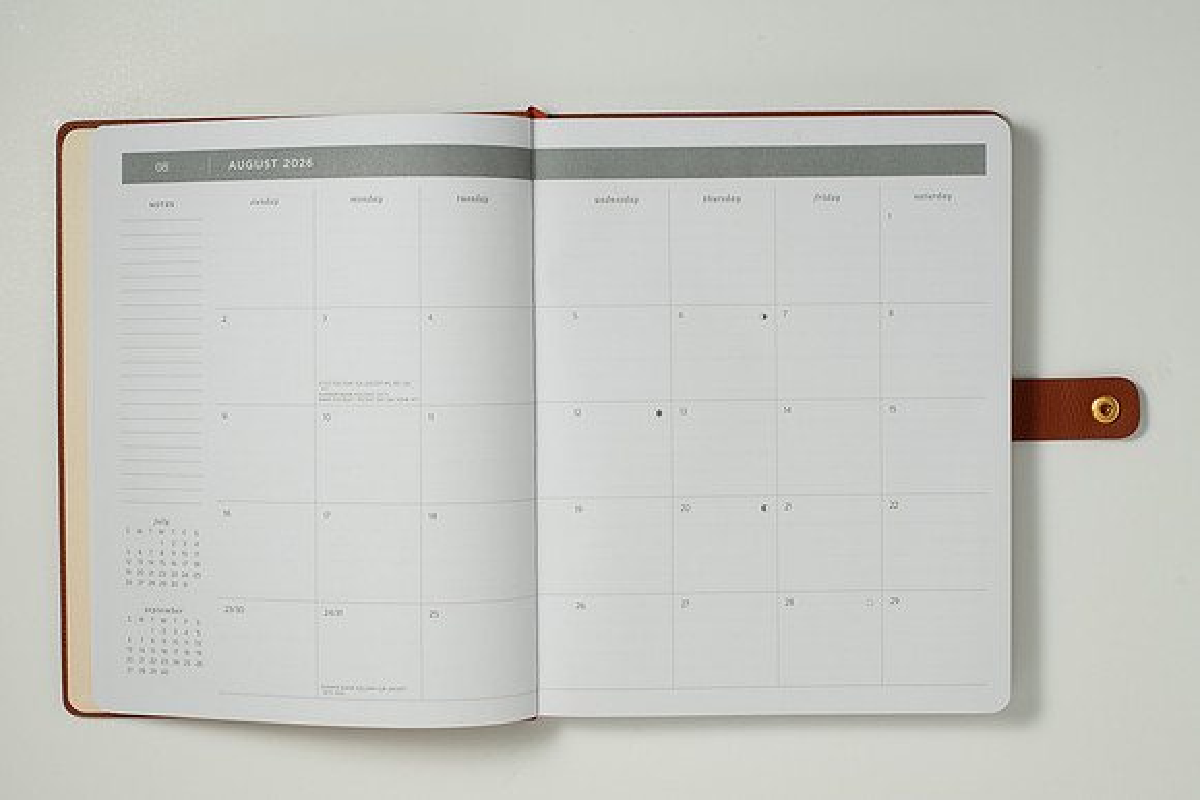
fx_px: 1967
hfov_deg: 33.9
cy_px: 410
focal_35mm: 59
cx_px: 565
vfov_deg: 23.0
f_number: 10
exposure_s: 1/200
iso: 200
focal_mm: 50
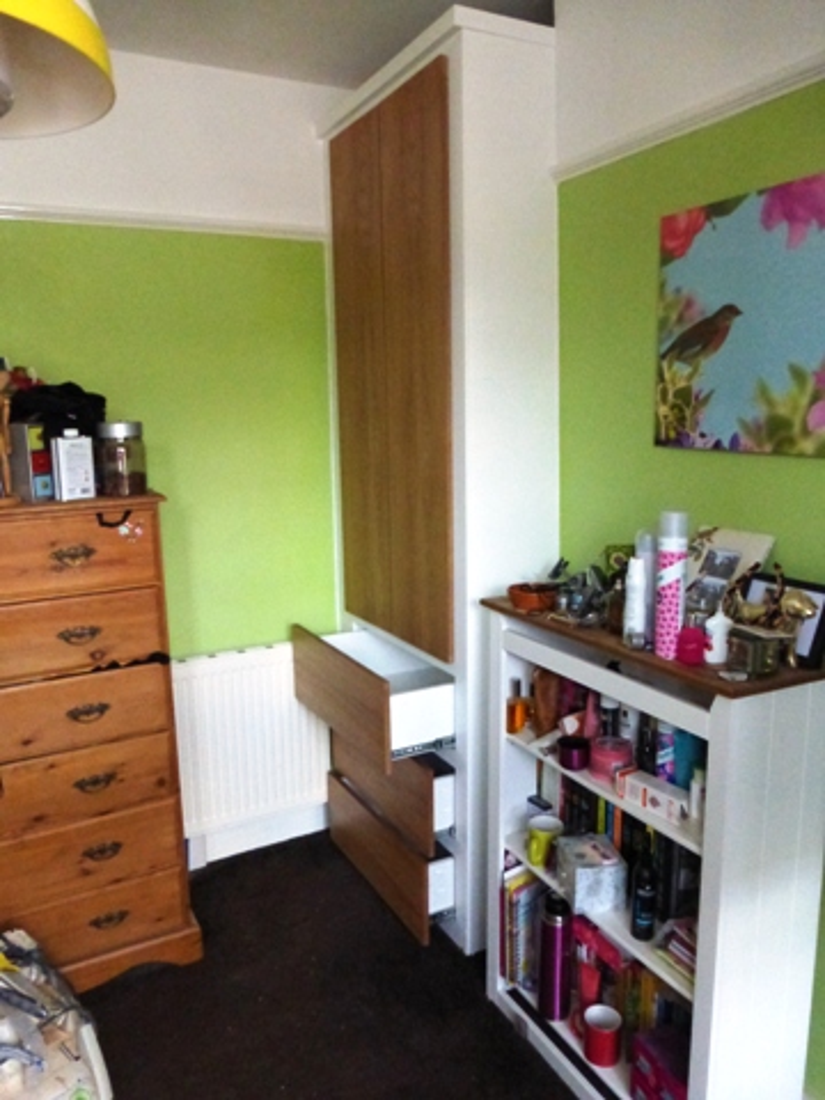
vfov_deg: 69.4
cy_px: 550
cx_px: 412
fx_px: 794
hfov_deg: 54.9
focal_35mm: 25
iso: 1250
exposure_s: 1/250
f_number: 3.3
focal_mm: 4.3
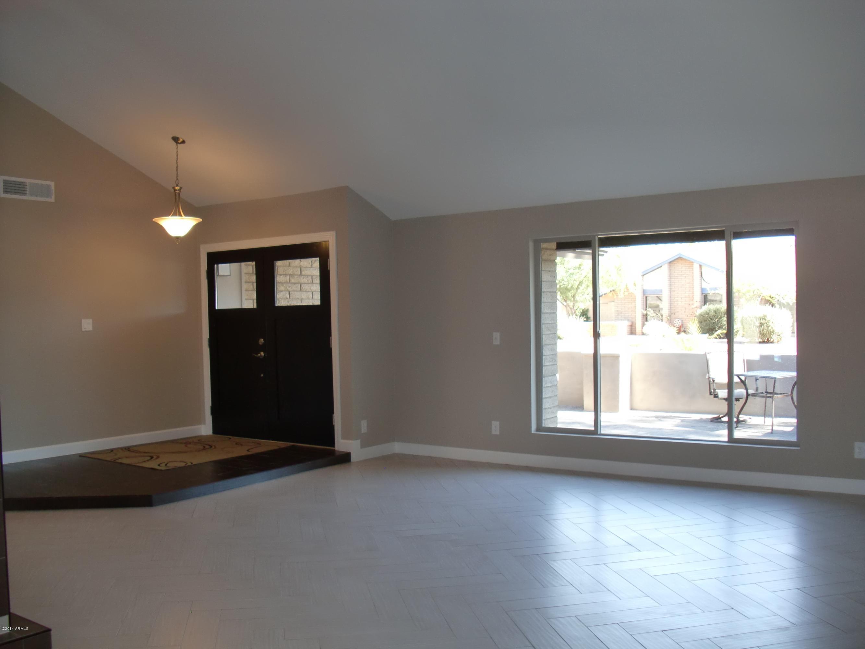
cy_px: 324
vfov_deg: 39.7
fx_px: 900
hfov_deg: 51.4
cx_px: 432
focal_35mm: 36
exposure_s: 1/60
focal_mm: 6.3
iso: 100
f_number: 2.8
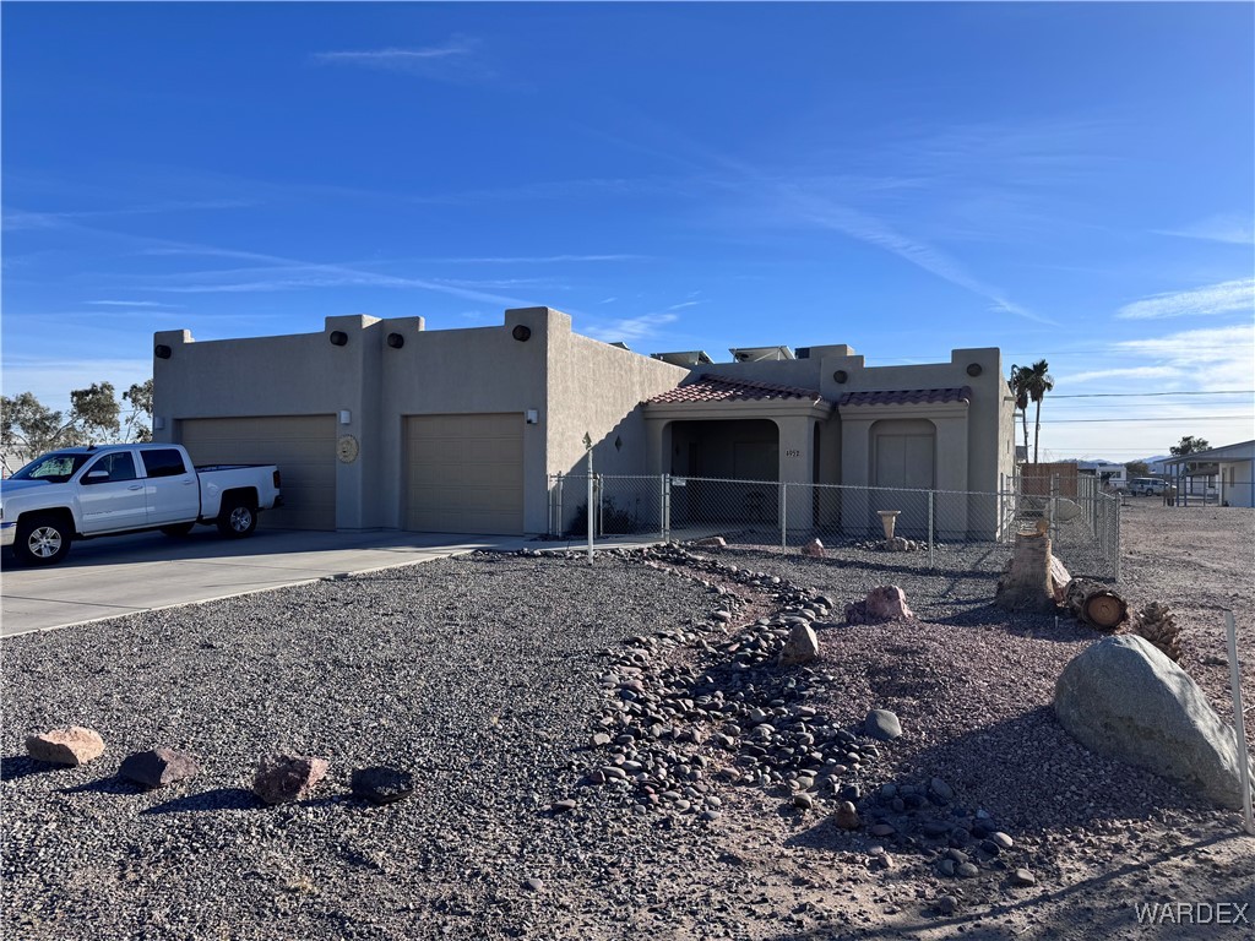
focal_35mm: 24
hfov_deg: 71.6
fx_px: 870
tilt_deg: -0.3
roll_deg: -0.7
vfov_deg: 56.8
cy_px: 470
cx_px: 628
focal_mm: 6.76
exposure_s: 1/5348
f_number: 1.78
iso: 80
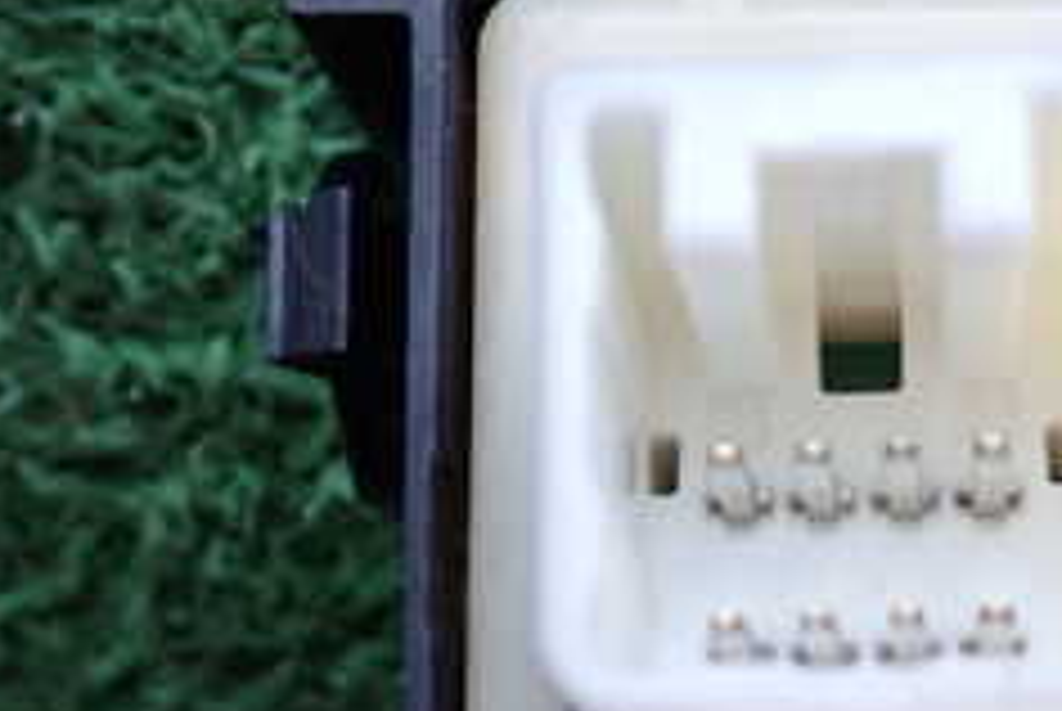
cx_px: 796
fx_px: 2806
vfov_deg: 14.0
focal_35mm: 95
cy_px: 850
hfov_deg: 21.3
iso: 250
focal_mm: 6.37
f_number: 2.5
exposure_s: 1/40
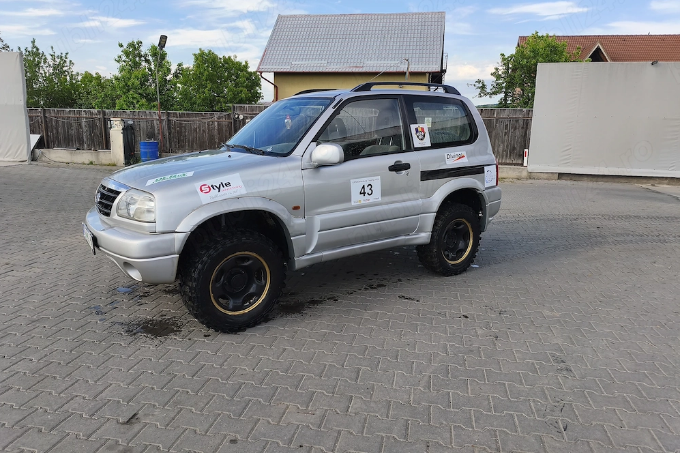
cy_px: 207
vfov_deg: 53.0
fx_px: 453
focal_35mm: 24
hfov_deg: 73.8
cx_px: 340
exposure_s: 1/546
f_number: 1.65
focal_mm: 6.14
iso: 50
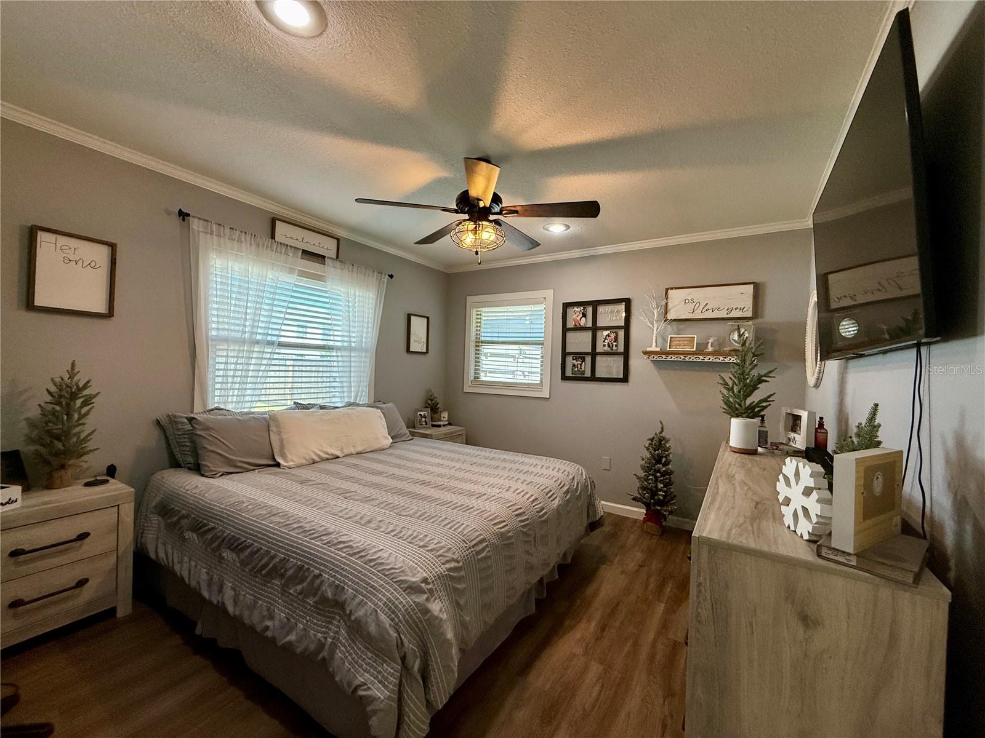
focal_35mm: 14
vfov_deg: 85.7
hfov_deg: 102.1
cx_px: 492
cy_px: 369
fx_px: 398
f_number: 2.2
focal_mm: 2.22
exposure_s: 1/120
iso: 200
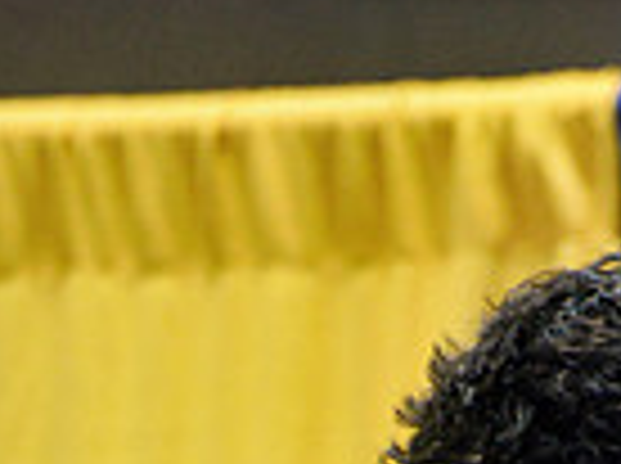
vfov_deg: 1.6
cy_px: 991
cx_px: 441
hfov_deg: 2.1
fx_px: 16870
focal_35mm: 942
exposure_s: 1/160
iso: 6400
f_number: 5.6
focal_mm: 300
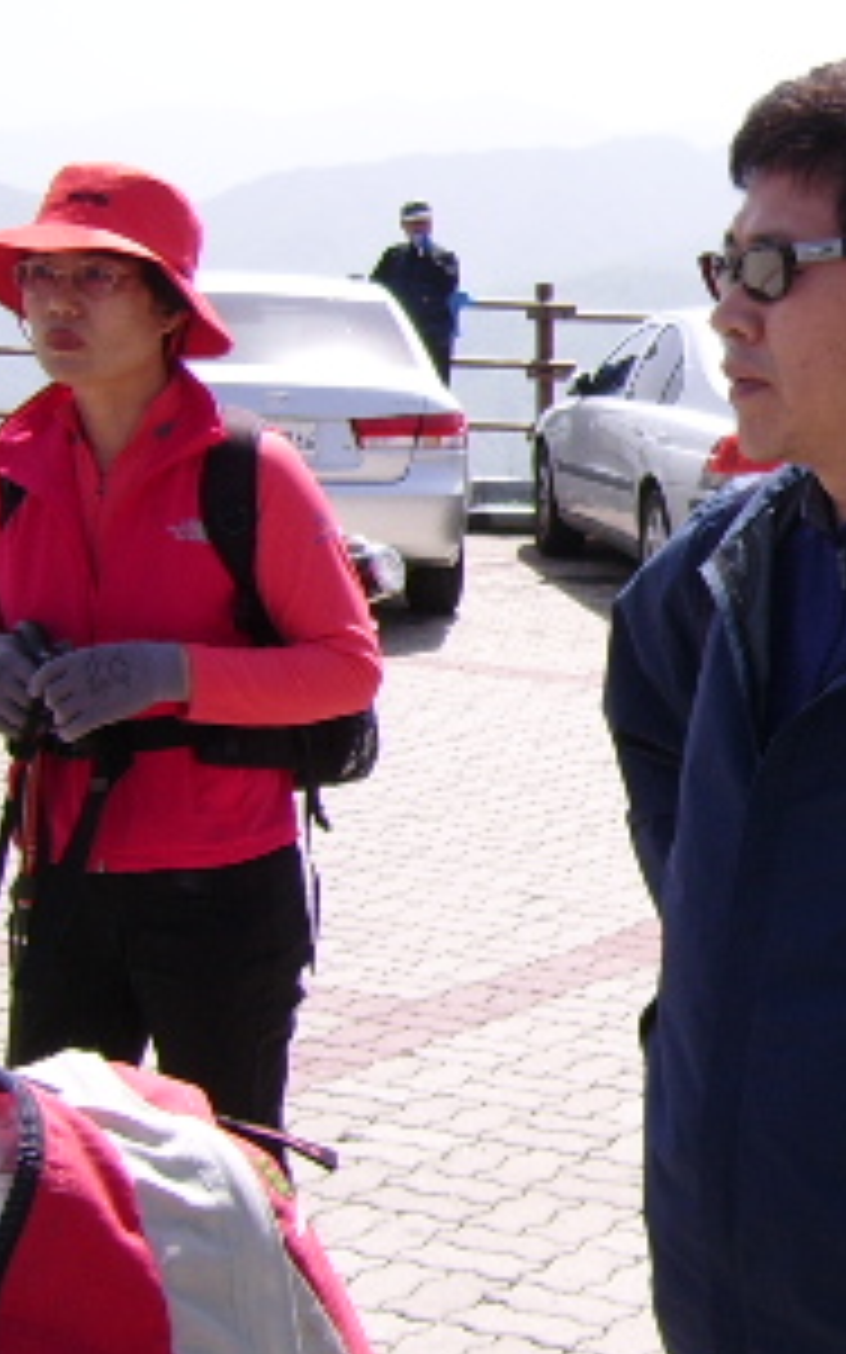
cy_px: 625
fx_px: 2916
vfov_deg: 26.1
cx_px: 1080
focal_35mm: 79
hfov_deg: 15.7
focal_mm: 5.95
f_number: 2.8
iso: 50
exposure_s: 1/648
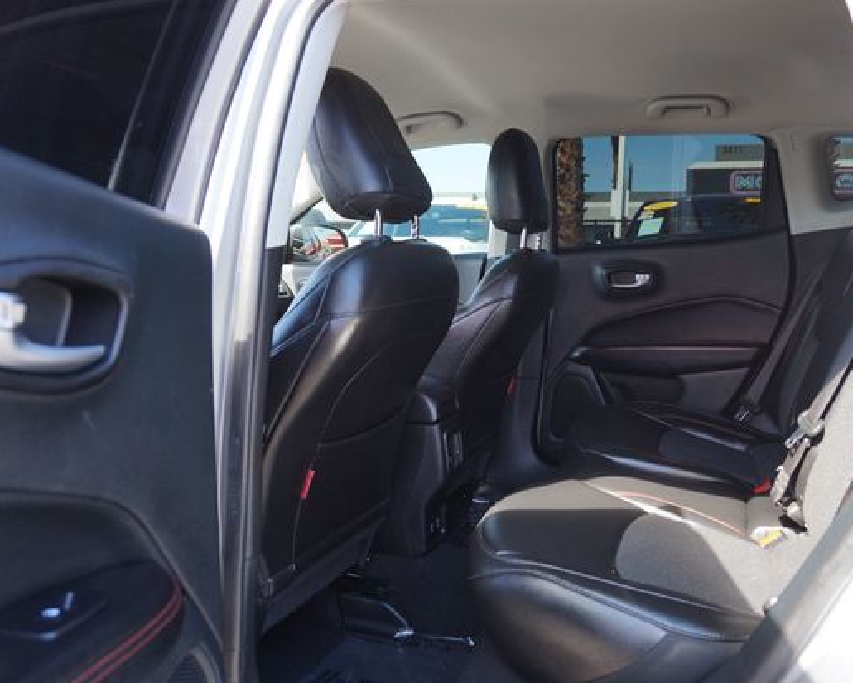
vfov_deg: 51.5
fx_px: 707
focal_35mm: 28
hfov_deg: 61.5
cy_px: 346
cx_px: 525
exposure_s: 1/60
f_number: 4
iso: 125
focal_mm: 16
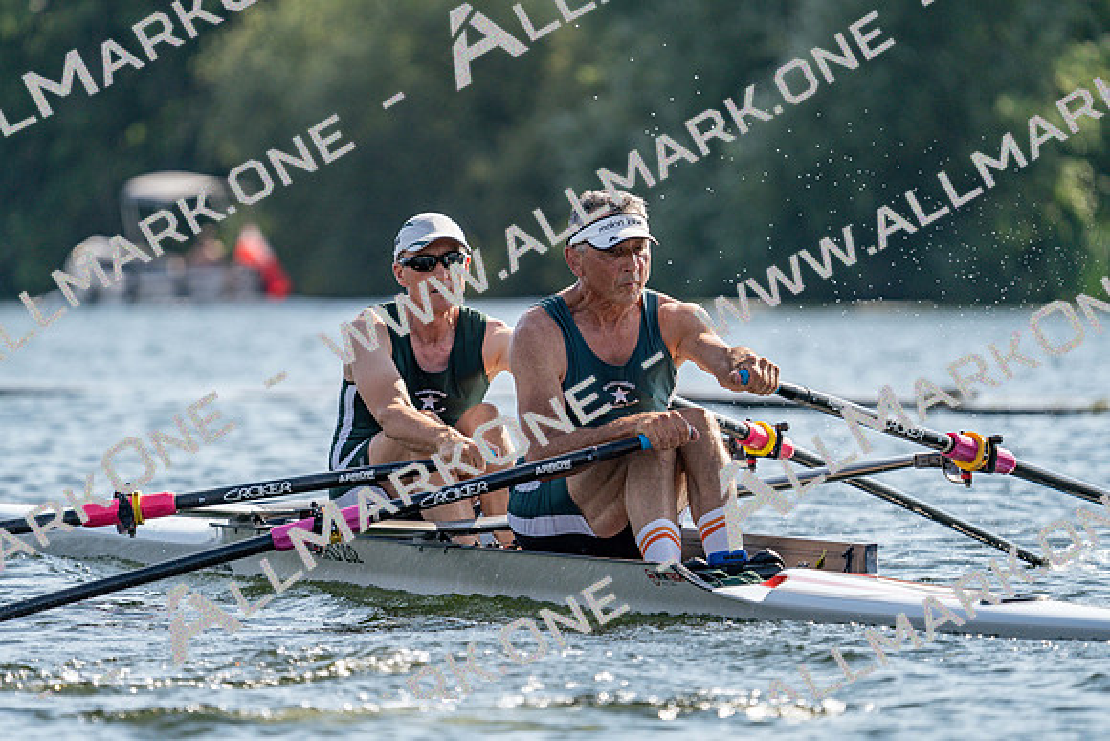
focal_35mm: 385
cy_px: 370
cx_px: 555
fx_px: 11873
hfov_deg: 5.4
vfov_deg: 3.6
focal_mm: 385
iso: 320
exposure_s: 1/1600
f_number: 6.3
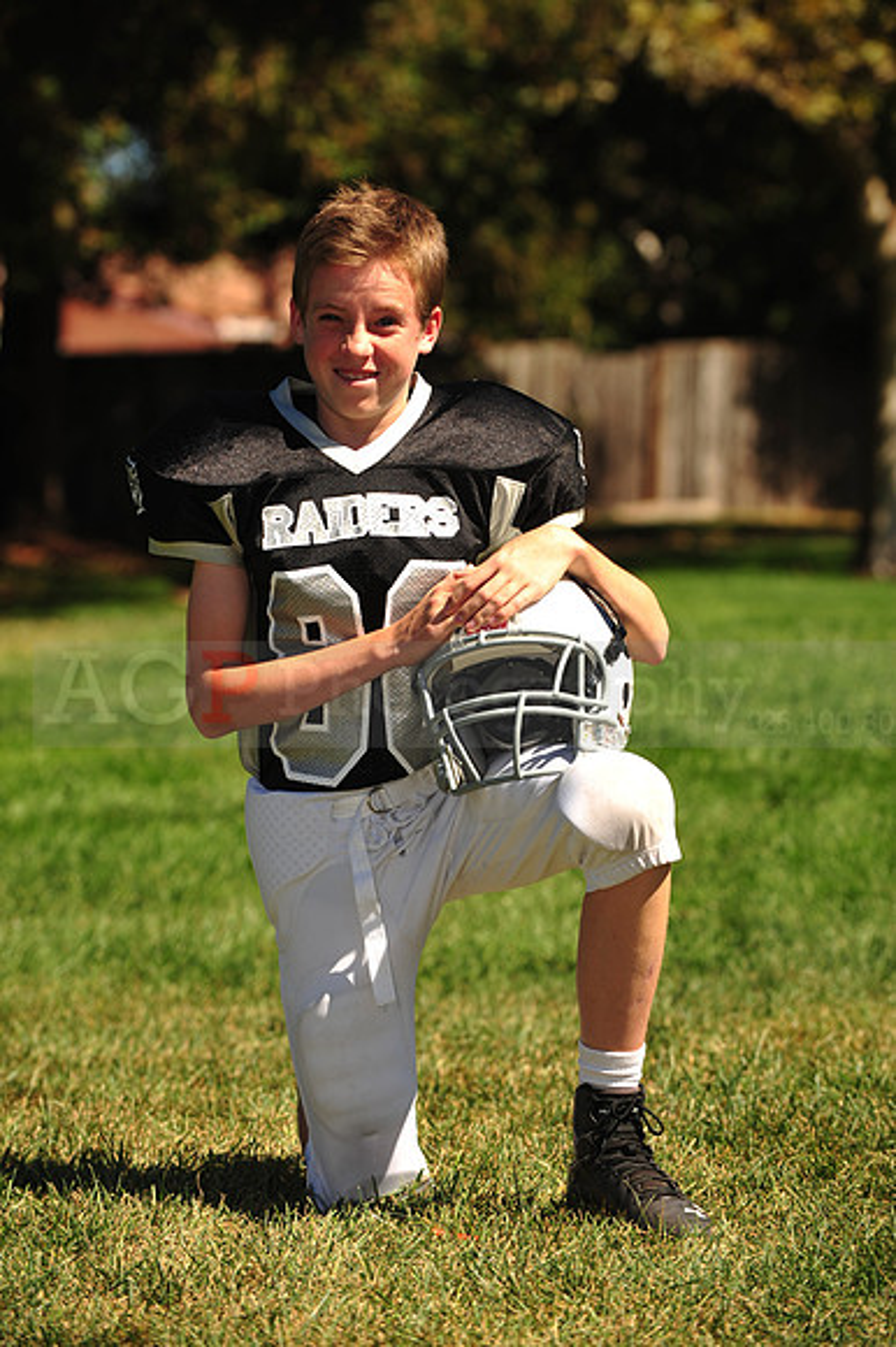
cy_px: 674
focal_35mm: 140
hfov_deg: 9.8
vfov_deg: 14.7
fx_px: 5233
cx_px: 448
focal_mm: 140
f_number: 5
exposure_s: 1/640
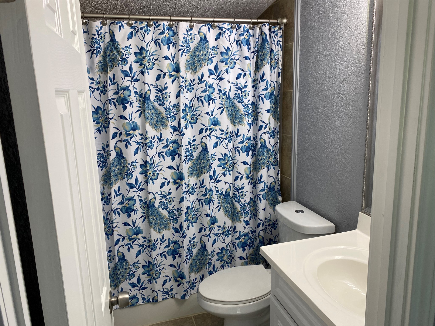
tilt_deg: -11.4
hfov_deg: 67.3
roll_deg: +1.3
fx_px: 327
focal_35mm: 26
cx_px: 218
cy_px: 163
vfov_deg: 53.1
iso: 100
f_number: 1.8
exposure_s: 1/120
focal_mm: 4.25
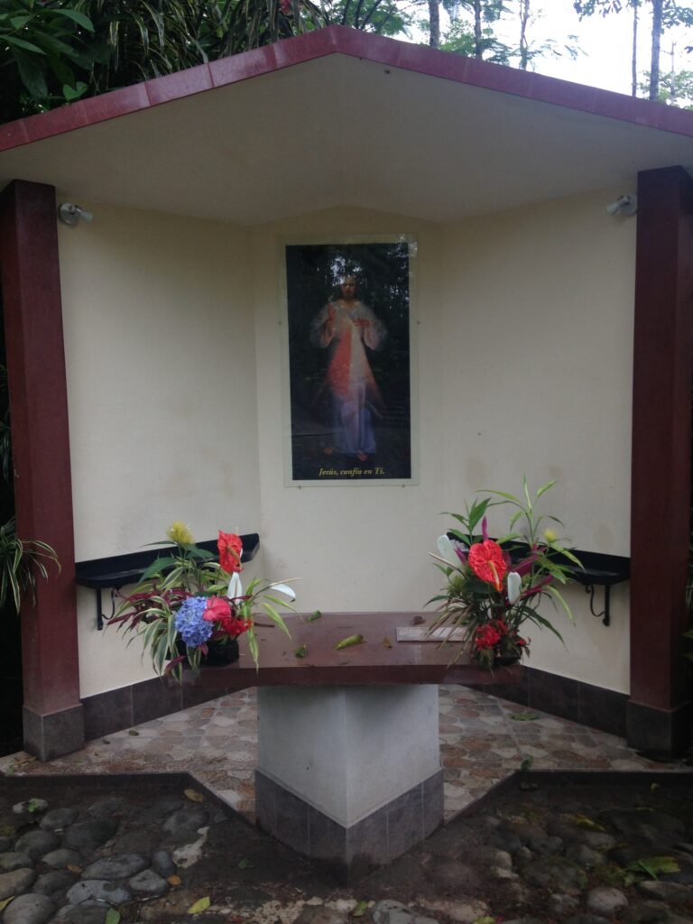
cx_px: 346
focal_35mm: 33
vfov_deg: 55.4
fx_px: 881
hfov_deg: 42.9
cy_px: 462
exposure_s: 1/140
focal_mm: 4.13
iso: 50
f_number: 2.4
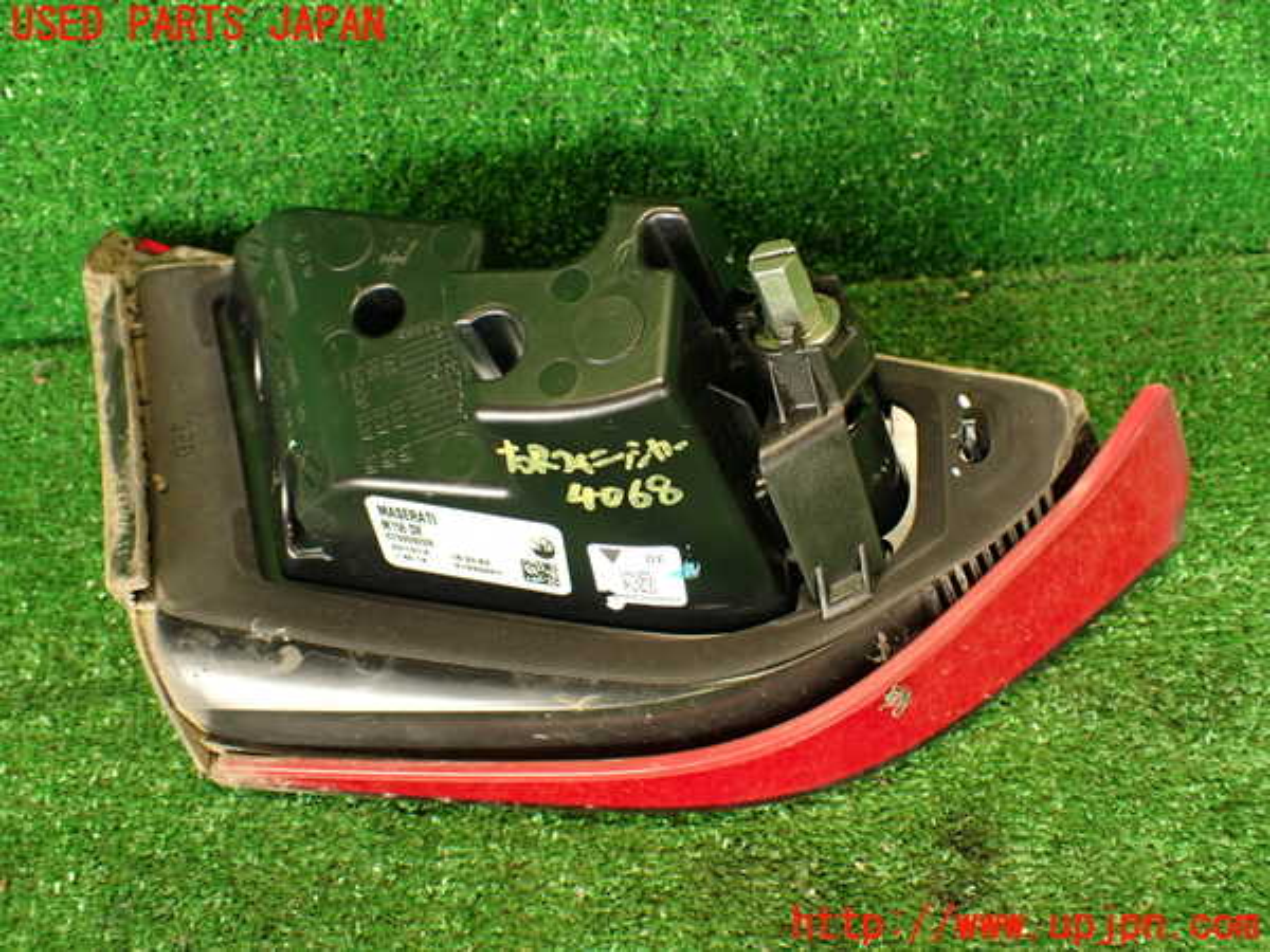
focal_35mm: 32
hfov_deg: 56.8
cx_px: 635
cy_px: 476
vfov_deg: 44.2
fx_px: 1174
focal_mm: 5.79
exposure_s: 1/30
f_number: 2.4
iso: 250
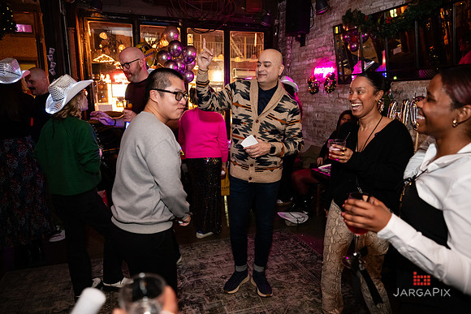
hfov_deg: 72.8
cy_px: 157
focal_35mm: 24
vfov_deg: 52.4
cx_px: 236
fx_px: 319
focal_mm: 24
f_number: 2.8
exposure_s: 1/100
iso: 3200
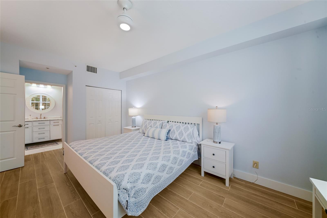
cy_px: 109
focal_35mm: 12
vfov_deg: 90.0
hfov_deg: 112.6
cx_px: 164
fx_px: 109
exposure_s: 1/3
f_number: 8
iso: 800
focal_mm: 12
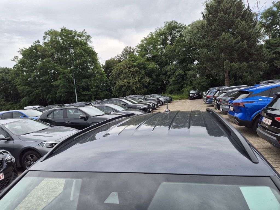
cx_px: 140
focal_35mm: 23
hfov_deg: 73.9
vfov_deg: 58.9
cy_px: 105
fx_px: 186
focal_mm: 5.4
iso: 25
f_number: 1.8
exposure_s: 1/976
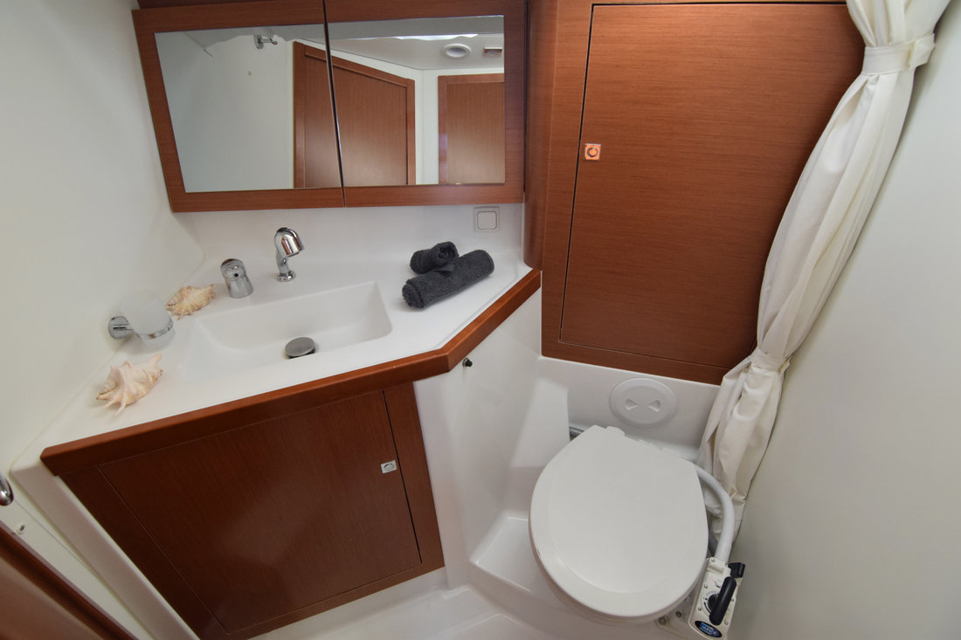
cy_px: 320
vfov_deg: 72.0
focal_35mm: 16
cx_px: 480
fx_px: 440
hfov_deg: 95.0
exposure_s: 1/100
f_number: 5
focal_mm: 11
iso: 1600
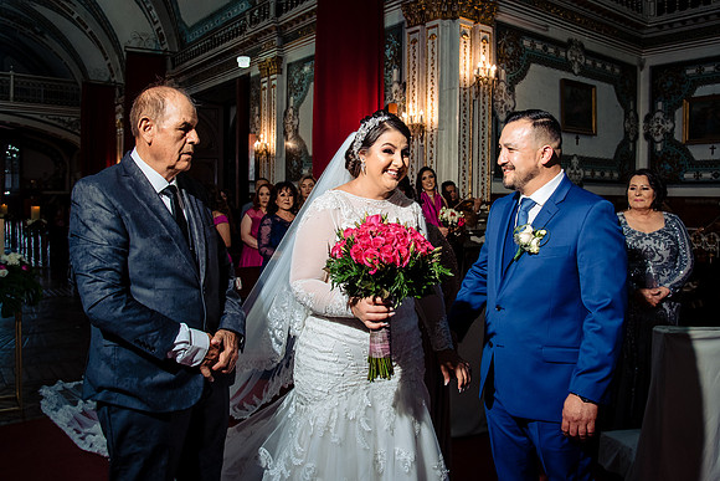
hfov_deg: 63.8
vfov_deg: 45.1
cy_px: 224
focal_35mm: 29
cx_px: 367
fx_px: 579
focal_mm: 24
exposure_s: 1/160
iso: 1600
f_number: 5.6
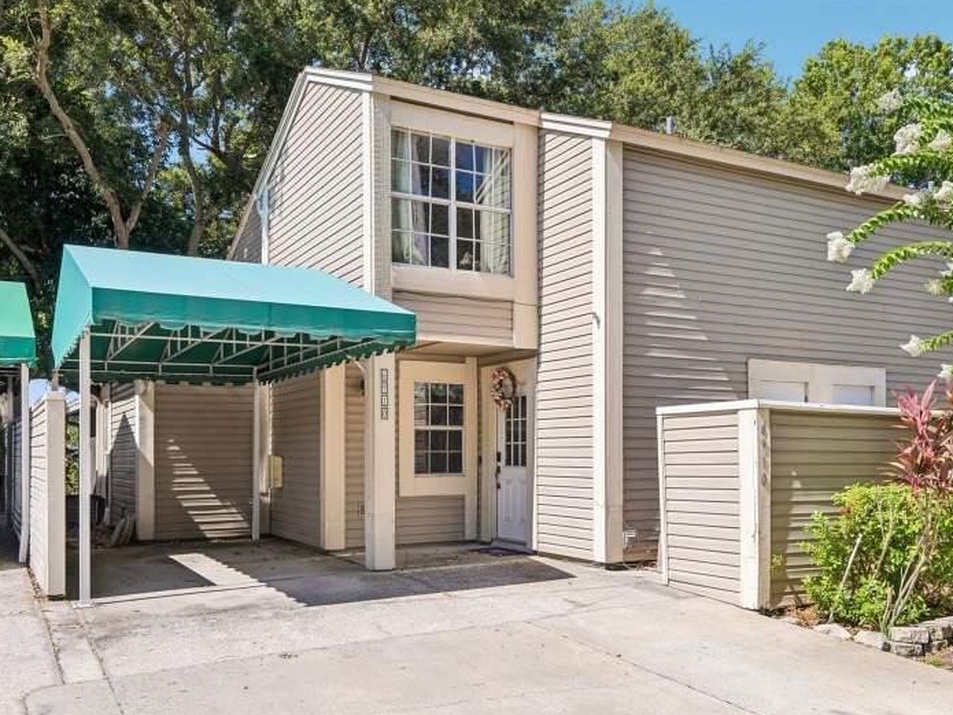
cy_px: 360
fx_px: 853
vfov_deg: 45.4
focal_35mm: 31
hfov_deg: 58.4
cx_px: 480
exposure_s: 1/1000
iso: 400
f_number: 8
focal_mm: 28
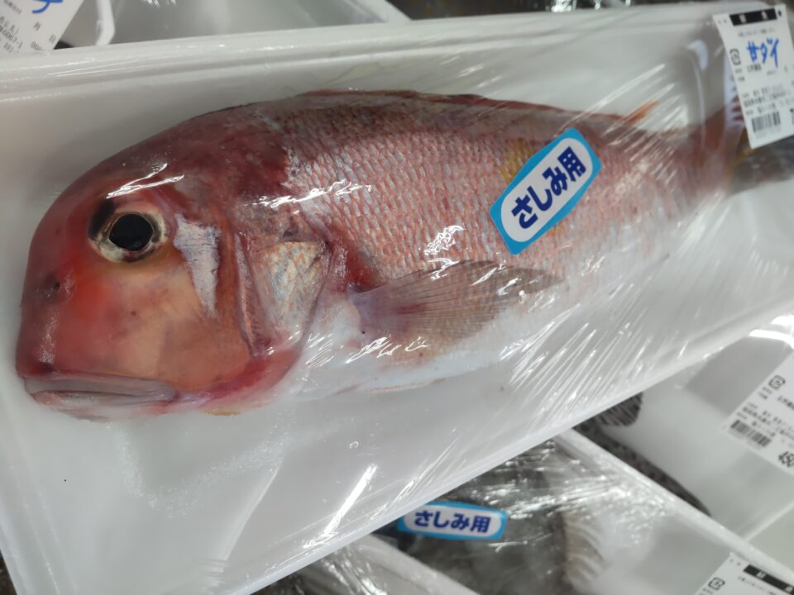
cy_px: 298
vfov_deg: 56.8
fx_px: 550
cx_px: 397
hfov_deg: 71.6
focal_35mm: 24
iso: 100
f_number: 2
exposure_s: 1/50
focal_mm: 3.43
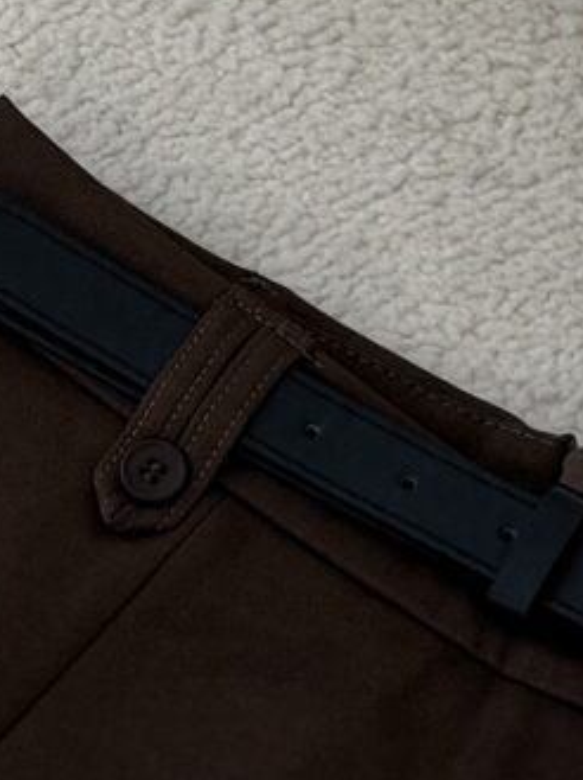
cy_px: 159
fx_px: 4207
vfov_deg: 10.6
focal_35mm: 187
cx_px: -130
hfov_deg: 7.8
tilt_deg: -58.0
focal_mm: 6.76
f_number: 1.78
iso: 64
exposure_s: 1/100
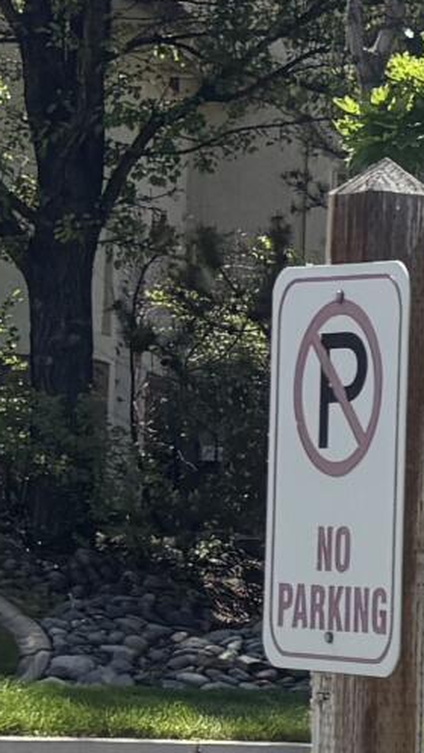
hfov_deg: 6.0
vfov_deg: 12.5
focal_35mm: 171
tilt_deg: +0.2
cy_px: 555
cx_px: 1694
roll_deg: -3.0
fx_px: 3414
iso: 50
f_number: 1.6
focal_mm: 5.96
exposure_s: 1/2451
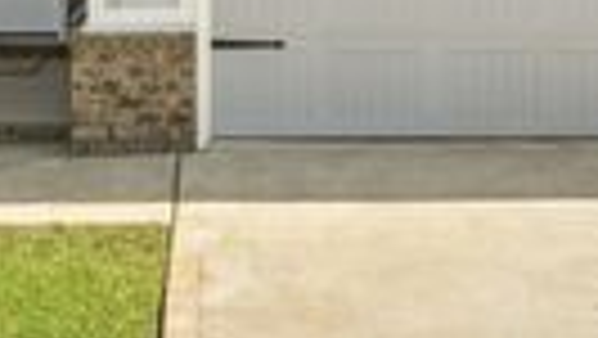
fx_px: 1999
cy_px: -345
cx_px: 234
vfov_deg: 9.1
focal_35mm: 126
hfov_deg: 17.0
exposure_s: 1/1250
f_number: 2.8
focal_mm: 12.29
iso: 100
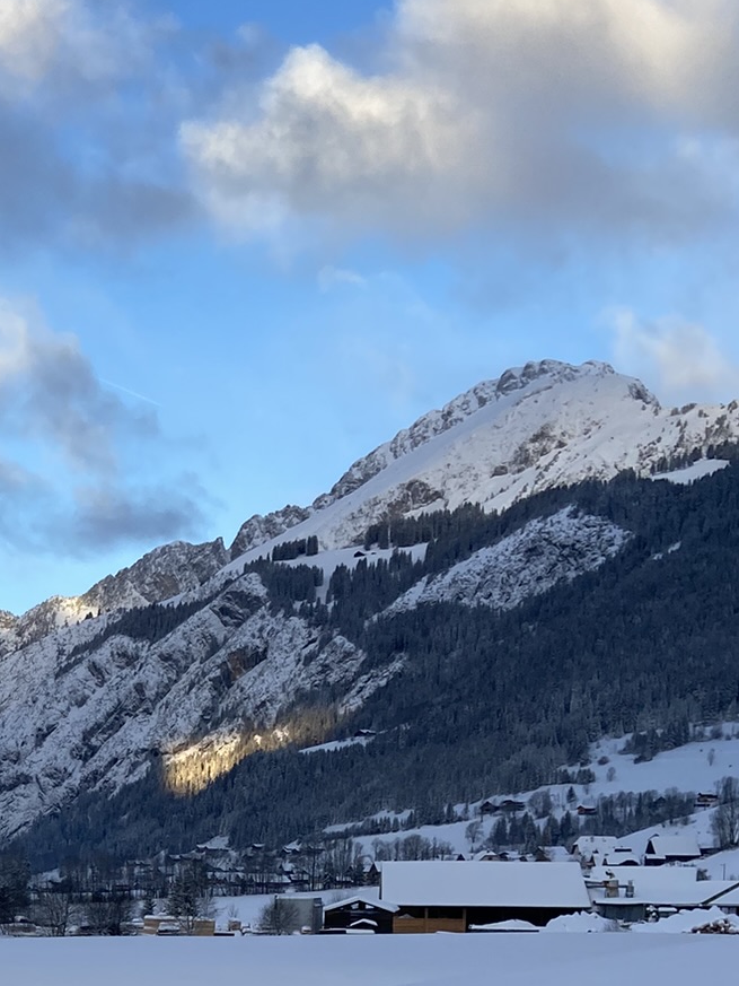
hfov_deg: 22.4
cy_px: 1042
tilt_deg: -4.9
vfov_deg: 29.1
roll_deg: -1.2
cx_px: -108
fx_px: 1736
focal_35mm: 61
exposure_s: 1/934
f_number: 1.8
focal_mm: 4.25
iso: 32
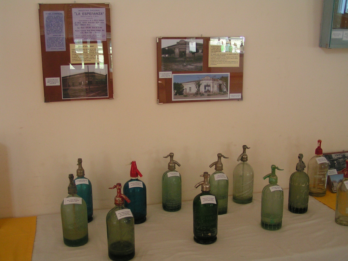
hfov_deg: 45.8
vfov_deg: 35.1
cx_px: 174
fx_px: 412
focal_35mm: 41
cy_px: 130
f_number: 2.8
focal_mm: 6.3
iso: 125
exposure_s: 1/50
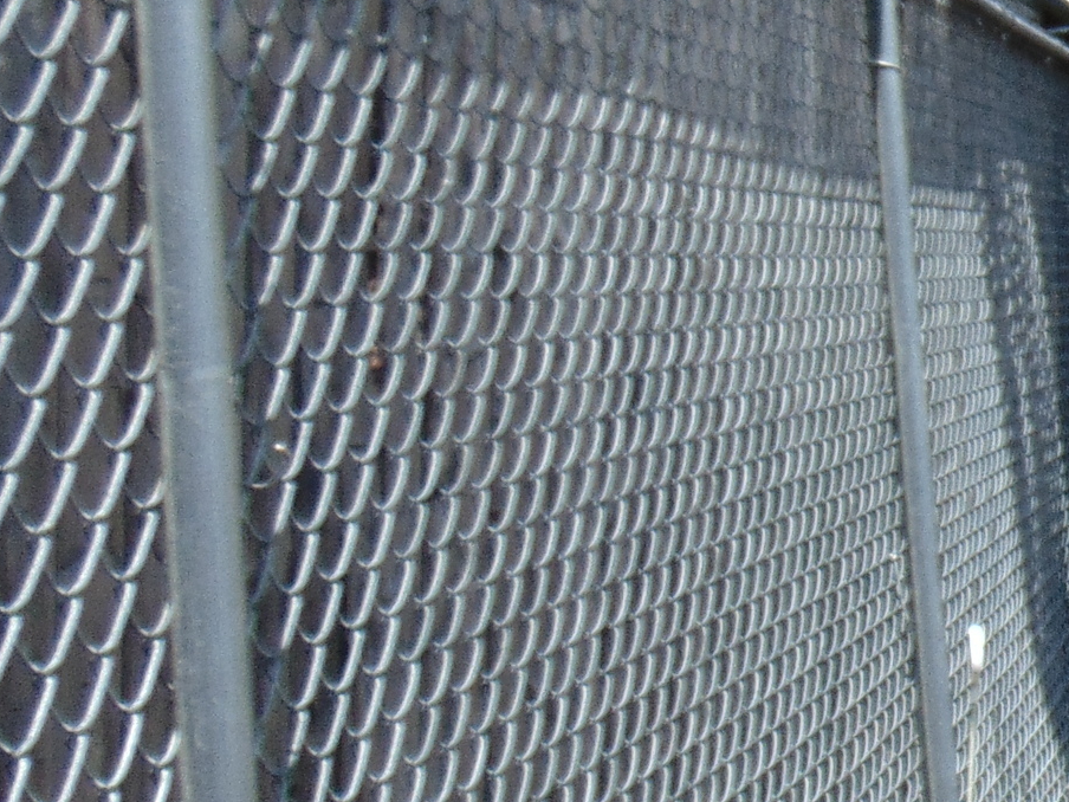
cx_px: 1491
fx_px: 2625
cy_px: 105
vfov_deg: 17.2
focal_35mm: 85
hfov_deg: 20.5
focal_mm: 4.5
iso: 80
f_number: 3
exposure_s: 1/1000
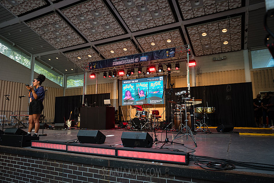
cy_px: 92
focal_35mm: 25
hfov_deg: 71.8
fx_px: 189
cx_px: 137
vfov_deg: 51.5
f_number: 4.5
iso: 1000
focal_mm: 24
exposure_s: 1/250
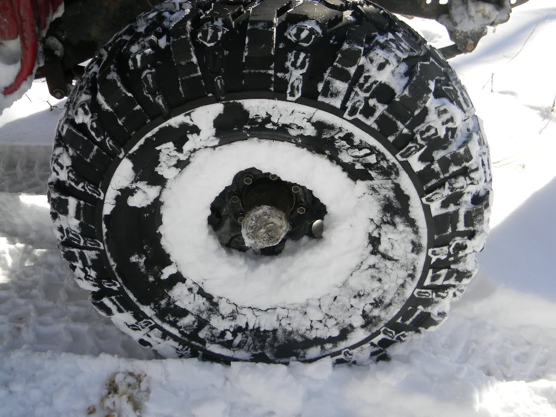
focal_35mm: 41
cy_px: 208
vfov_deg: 35.1
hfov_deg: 45.8
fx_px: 659
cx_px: 278
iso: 80
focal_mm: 7.3
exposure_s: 1/303
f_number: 3.8
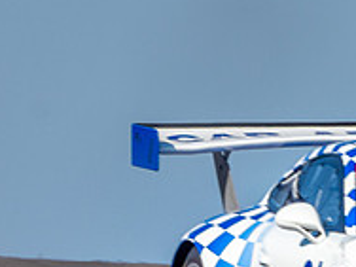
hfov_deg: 1.1
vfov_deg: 0.8
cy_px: 126
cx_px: 540
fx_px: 19036
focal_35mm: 1851
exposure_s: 1/320
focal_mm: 300
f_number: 14
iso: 200
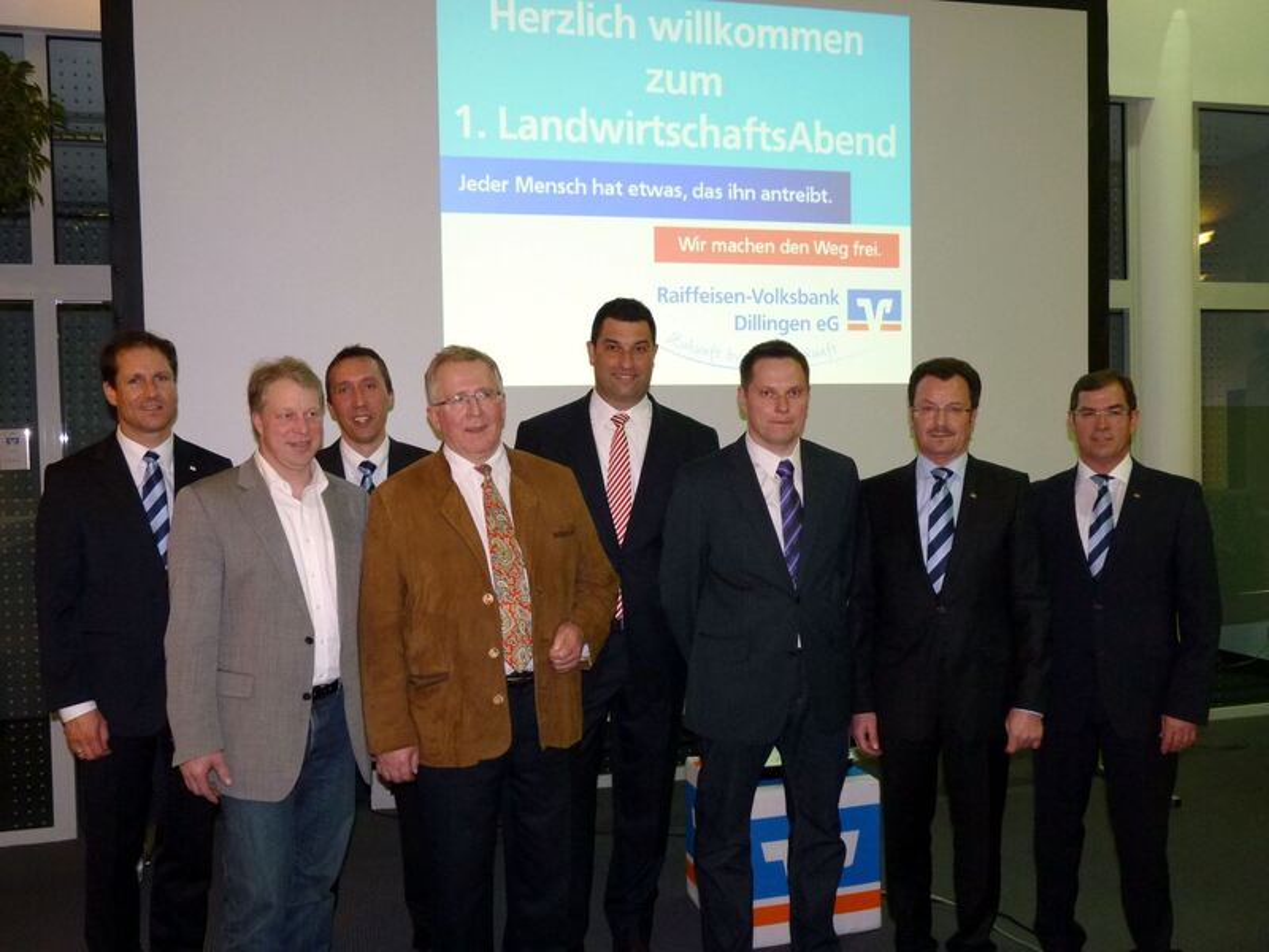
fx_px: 1173
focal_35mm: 32
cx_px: 634
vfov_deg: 44.2
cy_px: 476
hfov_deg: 56.8
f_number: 3
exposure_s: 1/30
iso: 250
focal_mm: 5.8
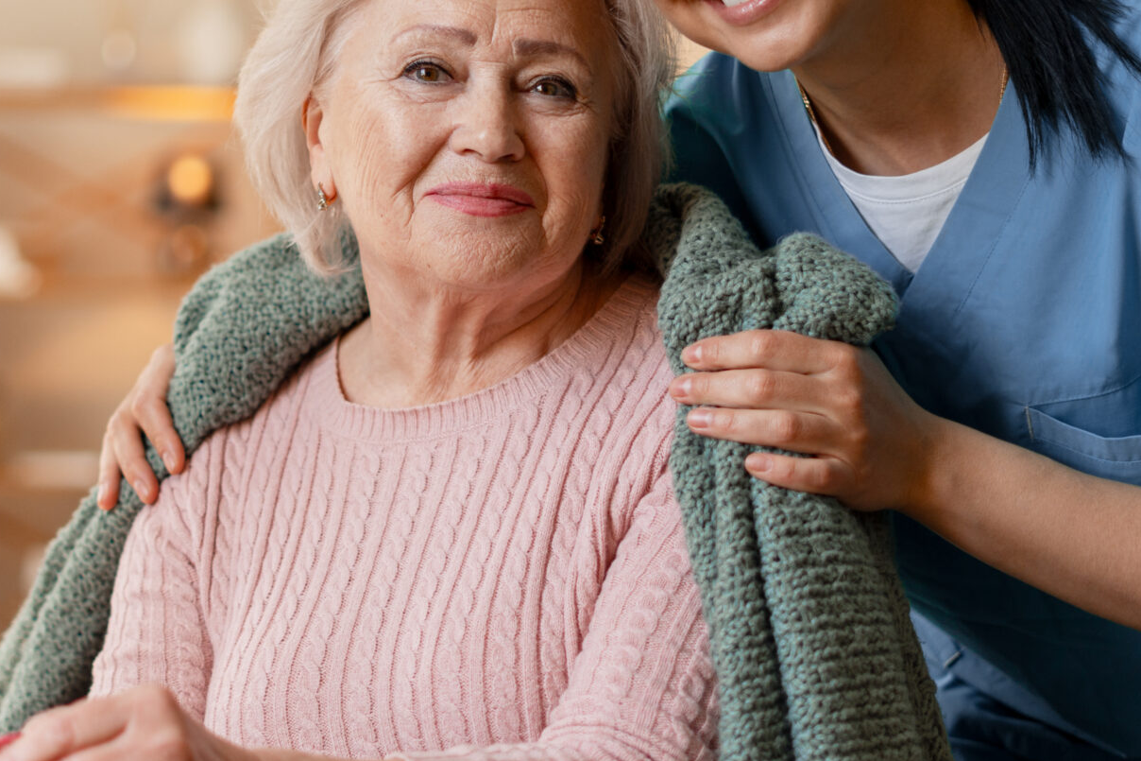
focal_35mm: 106
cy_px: 338
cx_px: 507
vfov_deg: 12.9
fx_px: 3359
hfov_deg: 19.3
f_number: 1.8
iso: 200
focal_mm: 50
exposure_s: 1/400
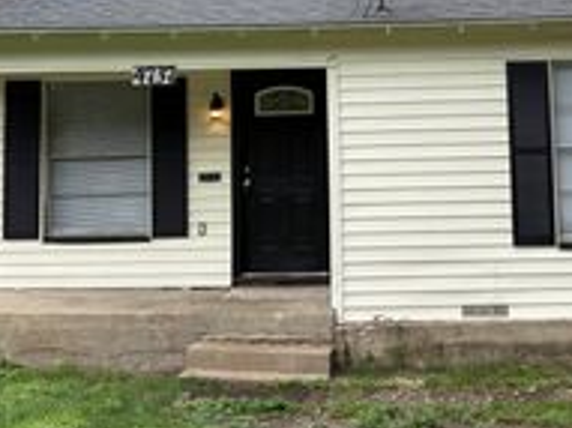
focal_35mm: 68
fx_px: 1123
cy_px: 4
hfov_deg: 28.5
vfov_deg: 20.9
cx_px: 356
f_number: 1.6
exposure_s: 1/1155
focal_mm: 5.96
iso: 64
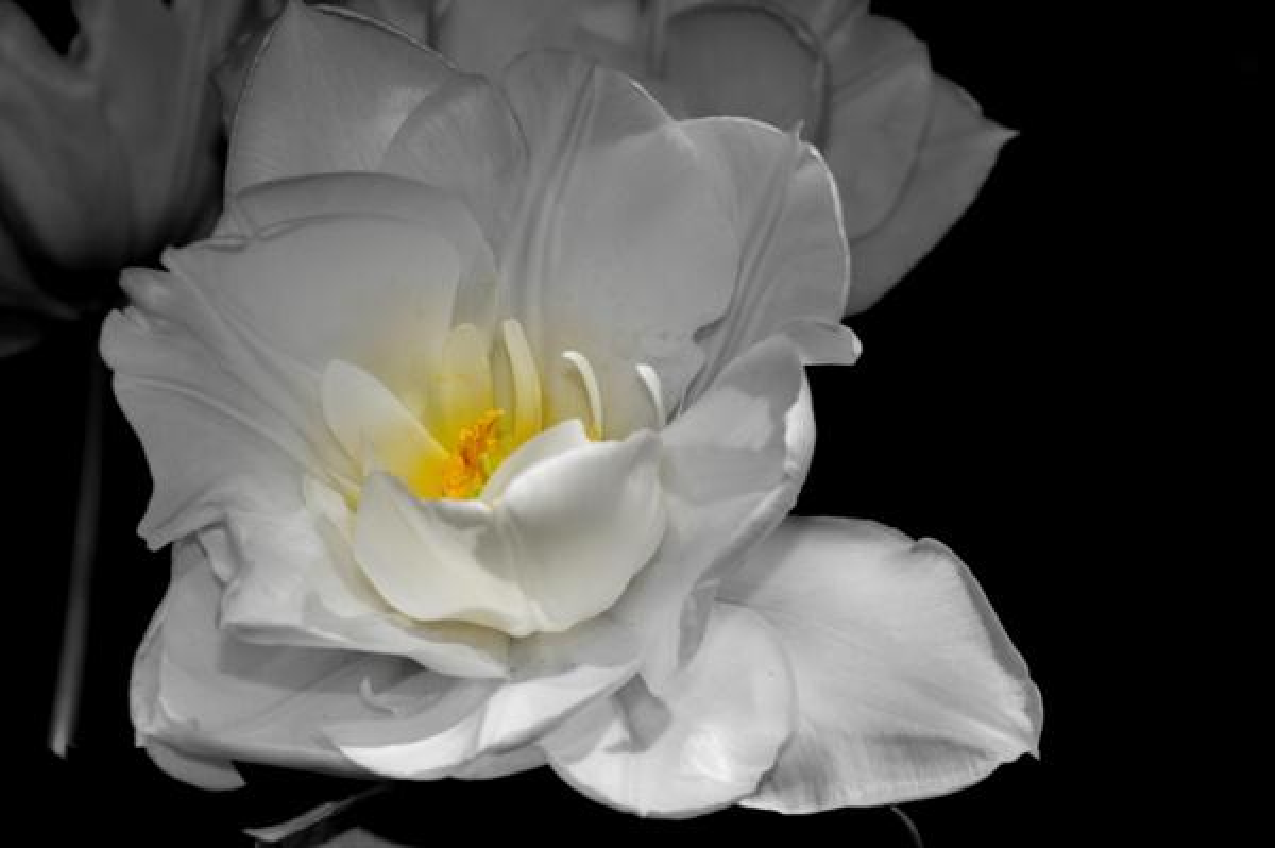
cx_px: 638
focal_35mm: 158
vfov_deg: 8.7
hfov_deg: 13.1
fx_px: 5573
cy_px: 424
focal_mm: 105
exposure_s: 1/200
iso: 200
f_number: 16
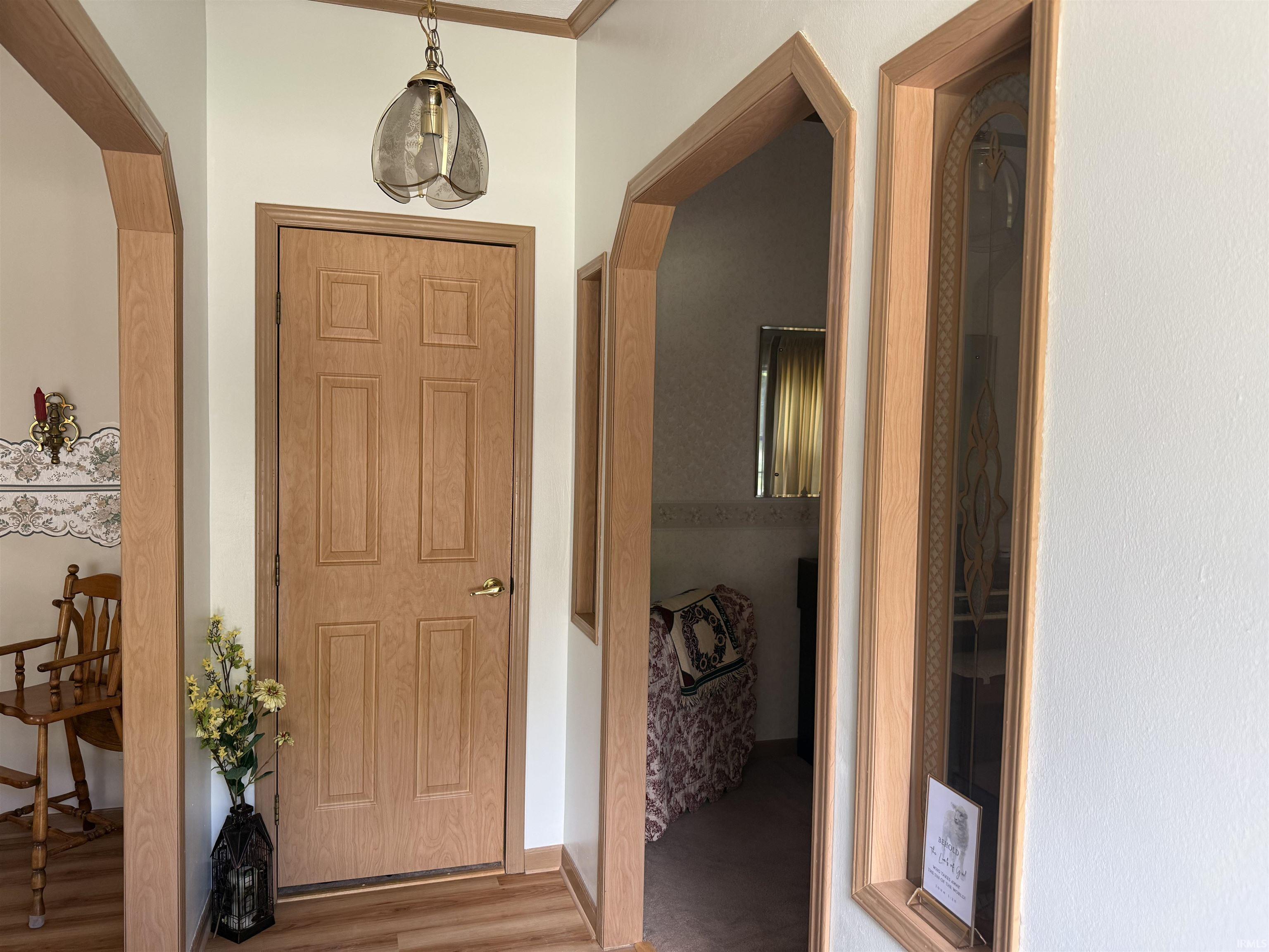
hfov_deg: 71.6
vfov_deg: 56.8
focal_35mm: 24
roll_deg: -1.8
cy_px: 476
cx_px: 634
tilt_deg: -3.7
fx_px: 880
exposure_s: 1/121
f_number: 1.78
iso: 160
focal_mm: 6.76
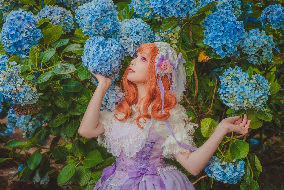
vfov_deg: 27.0
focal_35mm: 50
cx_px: 142
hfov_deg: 39.6
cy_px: 95
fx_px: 394
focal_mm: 50
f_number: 5.6
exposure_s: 1/200
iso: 250
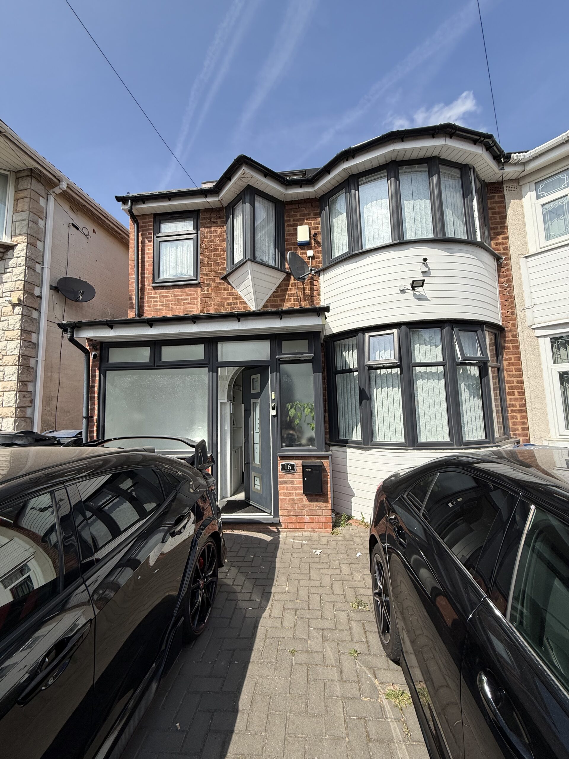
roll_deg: +1.5
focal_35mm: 14
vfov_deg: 102.1
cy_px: 380
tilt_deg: +4.4
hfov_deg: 85.7
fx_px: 307
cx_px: 284
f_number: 2.2
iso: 50
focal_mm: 2.22
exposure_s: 1/2092
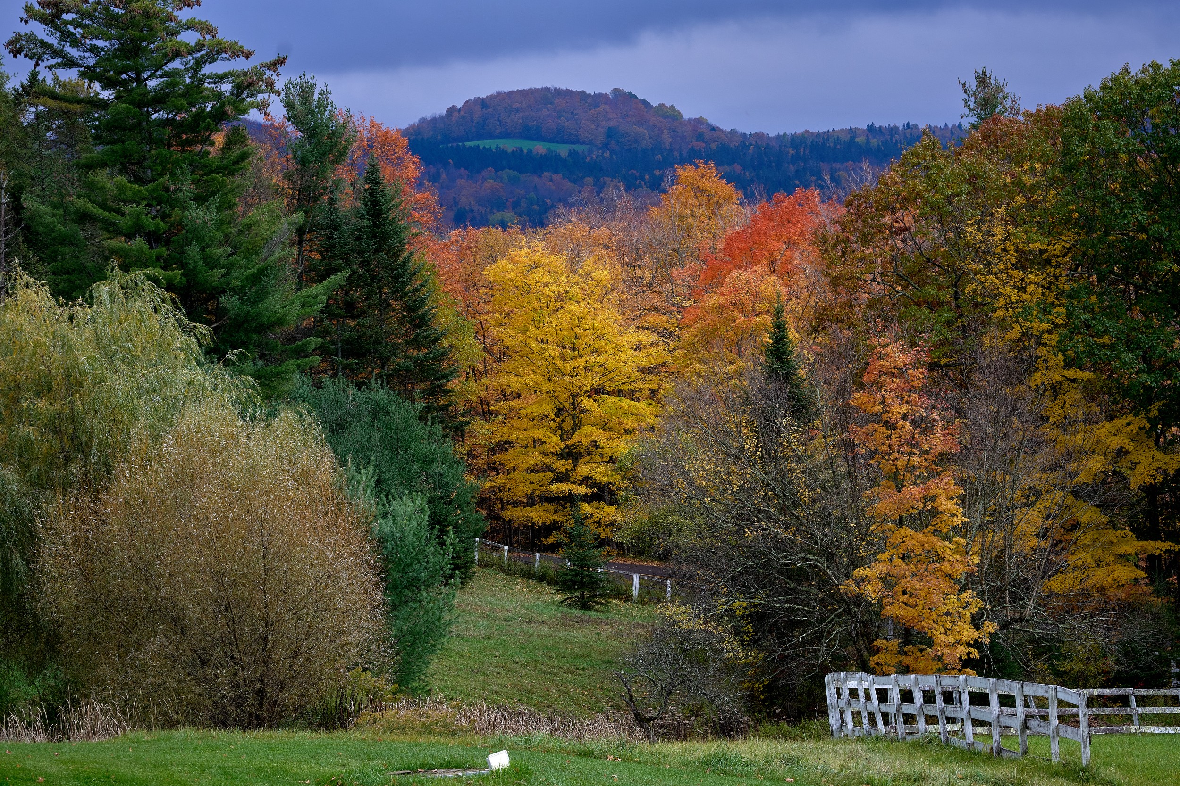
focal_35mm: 129
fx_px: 4215
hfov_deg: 15.9
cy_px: 393
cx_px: 590
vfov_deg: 10.7
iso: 800
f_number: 18
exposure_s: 1/50
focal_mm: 128.6
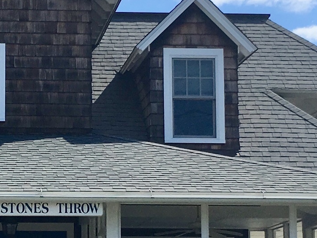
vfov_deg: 11.7
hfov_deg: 15.4
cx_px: 13
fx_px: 1154
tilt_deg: +6.4
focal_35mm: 126
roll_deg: -0.3
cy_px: 190
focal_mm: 4.15
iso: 25
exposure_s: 1/1972
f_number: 2.2
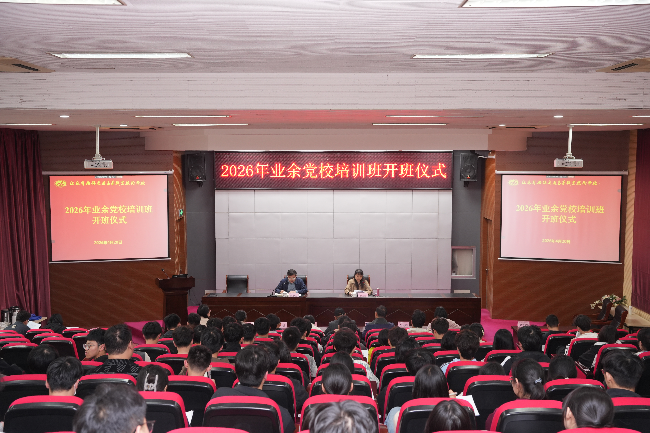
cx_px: 325
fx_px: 697
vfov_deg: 34.5
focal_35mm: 39
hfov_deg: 50.0
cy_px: 216
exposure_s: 1/60
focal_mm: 38.6
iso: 1000
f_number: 5
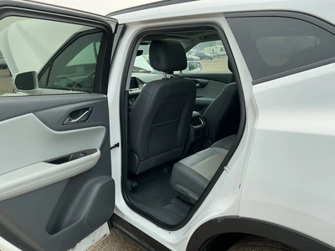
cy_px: 126
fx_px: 271
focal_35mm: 28
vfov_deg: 49.7
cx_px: 168
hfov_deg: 63.4
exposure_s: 1/627
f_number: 1.8
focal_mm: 3
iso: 25
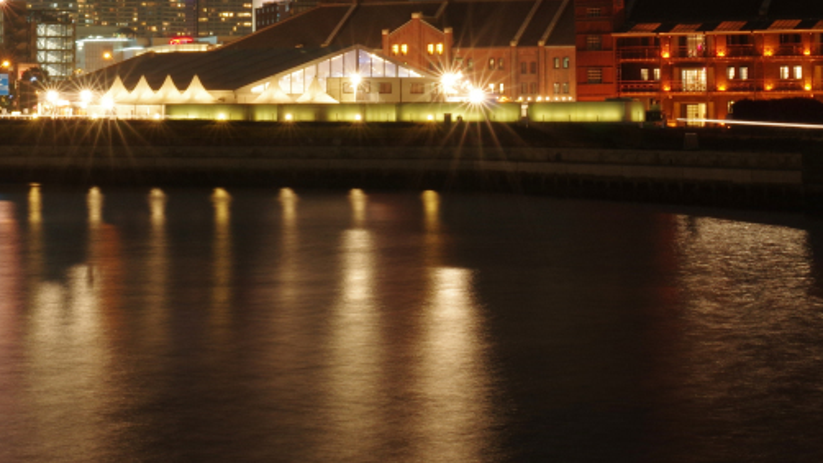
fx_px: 2378
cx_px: 57
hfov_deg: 19.2
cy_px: -7
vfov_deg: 11.0
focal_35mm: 109
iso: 400
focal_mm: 34
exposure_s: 10
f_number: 11
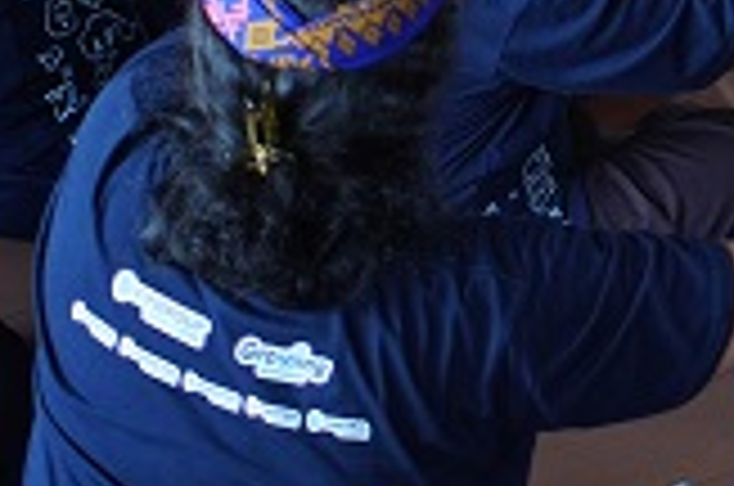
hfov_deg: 10.3
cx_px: 1121
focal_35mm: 194
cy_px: -338
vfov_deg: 6.9
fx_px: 3945
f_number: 1.8
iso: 400
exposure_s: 1/160
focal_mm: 35
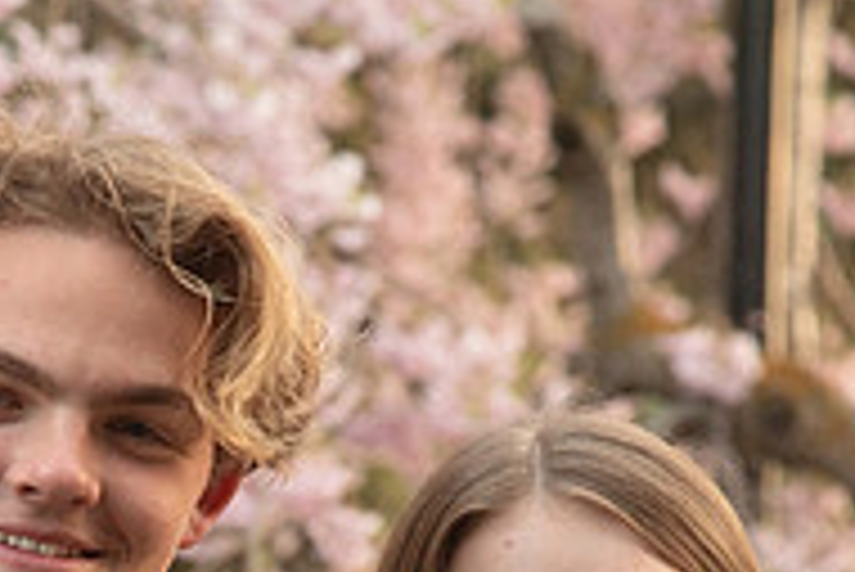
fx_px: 8723
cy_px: 826
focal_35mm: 367
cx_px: 212
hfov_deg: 5.6
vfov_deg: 3.7
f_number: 5.6
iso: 800
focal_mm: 120
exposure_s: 1/125
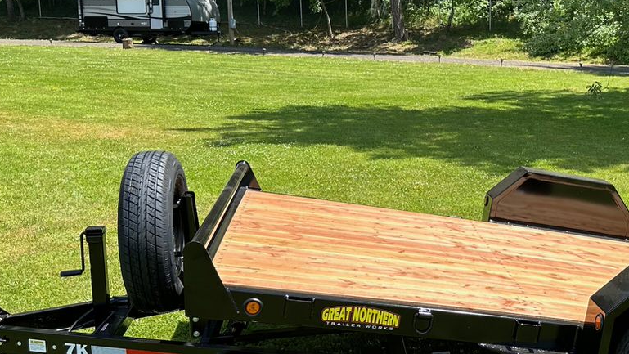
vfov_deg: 23.5
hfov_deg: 38.7
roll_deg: -1.6
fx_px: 851
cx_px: 523
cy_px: 174
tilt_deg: -10.4
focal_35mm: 51
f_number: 1.78
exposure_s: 1/1880
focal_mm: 6.86
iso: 80
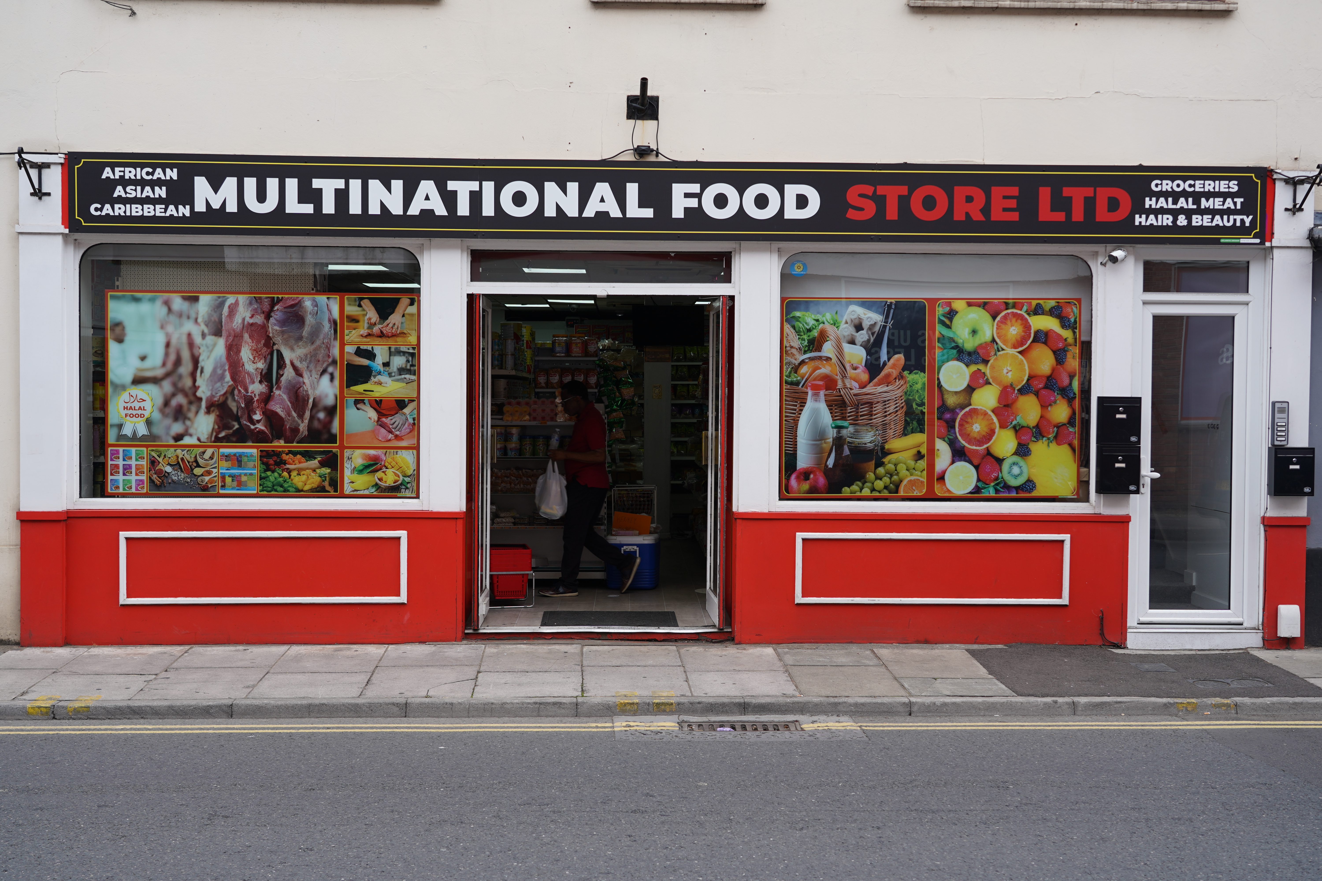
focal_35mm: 40
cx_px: 661
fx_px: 1469
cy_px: 440
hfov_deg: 48.5
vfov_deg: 33.4
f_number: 4.5
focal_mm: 40
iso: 100
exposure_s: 1/160
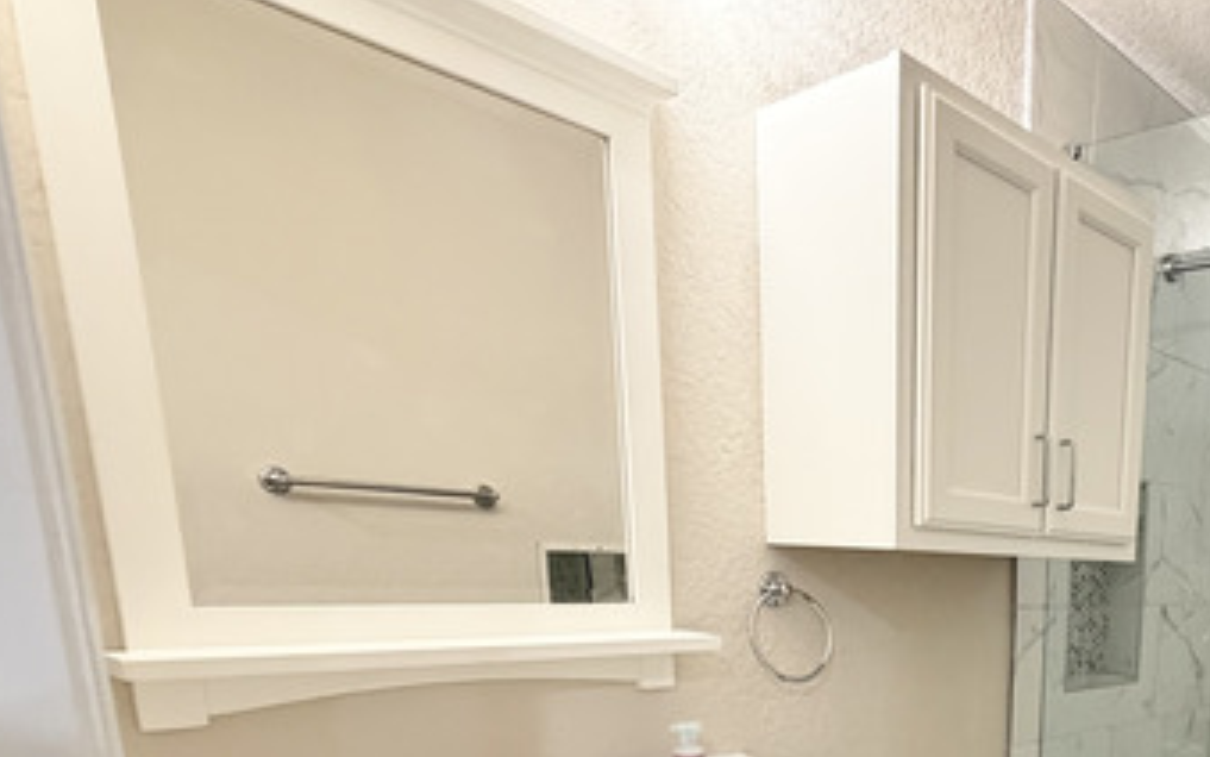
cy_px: 761
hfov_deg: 58.2
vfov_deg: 39.2
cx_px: 1060
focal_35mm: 28
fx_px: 923
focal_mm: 2.22
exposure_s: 1/60
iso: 640
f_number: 2.2
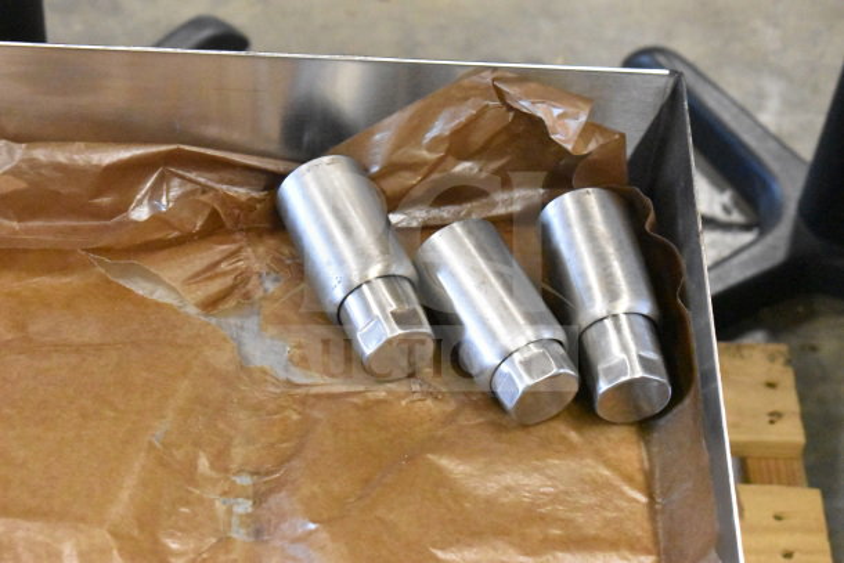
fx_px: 1935
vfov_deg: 16.6
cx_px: 422
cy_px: 282
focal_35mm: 82
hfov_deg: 24.6
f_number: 5.6
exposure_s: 1/100
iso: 16000
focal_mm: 55
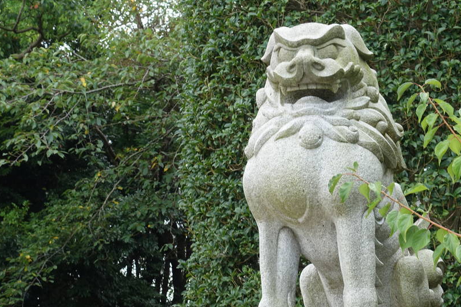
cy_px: 207
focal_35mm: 88
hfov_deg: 23.0
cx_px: 328
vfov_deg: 15.5
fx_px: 1126
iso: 125
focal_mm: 21.79
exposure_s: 1/80
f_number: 5.6
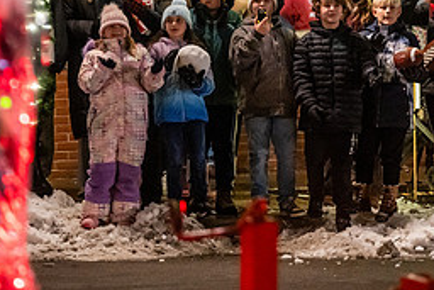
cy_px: -33
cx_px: 224
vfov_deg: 7.7
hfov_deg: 11.6
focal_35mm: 177
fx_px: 2135
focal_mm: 78
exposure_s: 1/250
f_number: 2.8
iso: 4000
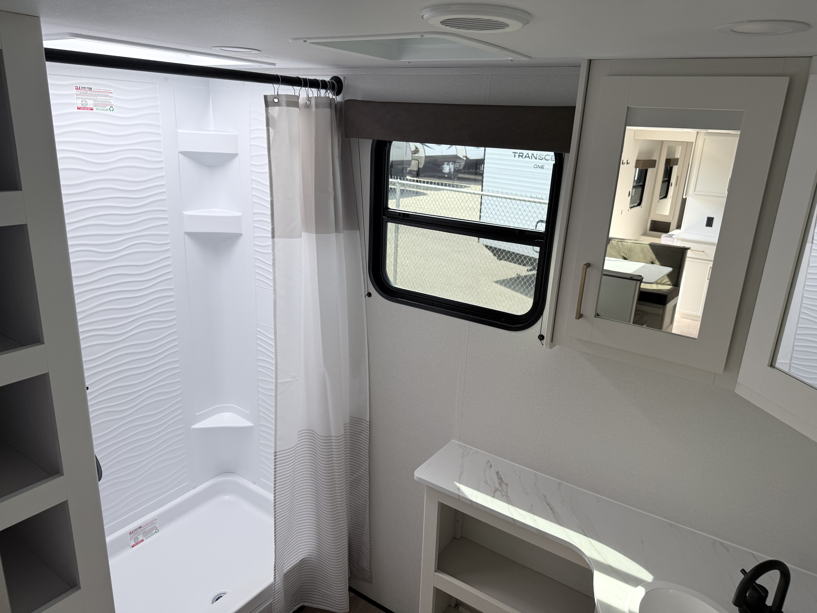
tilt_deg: -17.2
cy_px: 306
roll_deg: -2.4
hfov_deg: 71.6
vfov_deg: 56.8
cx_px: 408
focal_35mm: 24
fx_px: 566
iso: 80
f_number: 1.78
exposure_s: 1/372
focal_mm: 6.76
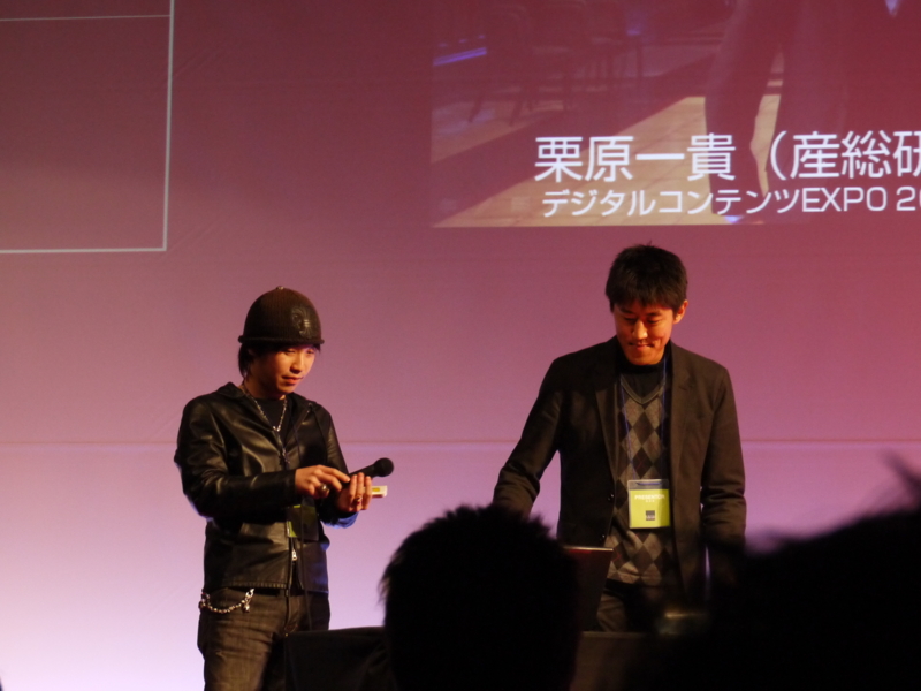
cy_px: 346
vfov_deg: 14.9
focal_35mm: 99
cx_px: 460
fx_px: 2634
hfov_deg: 19.8
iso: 800
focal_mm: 35
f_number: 5.6
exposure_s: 1/40
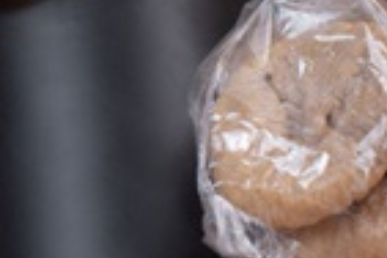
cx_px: -255
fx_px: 4289
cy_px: -187
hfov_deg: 5.1
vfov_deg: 3.4
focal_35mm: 399
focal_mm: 50
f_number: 10
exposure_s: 1/125
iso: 250
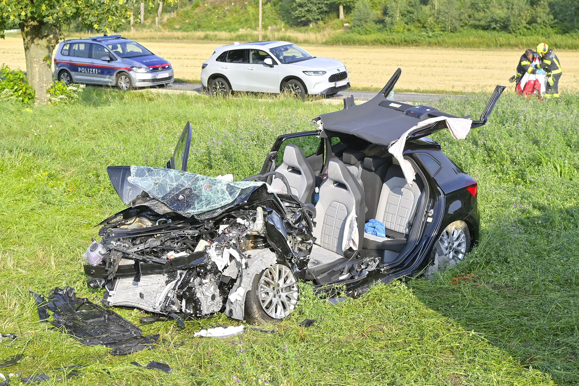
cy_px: 193
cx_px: 290
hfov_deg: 38.2
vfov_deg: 26.0
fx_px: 836
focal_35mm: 52
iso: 100
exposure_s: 1/400
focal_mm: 52
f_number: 5.6
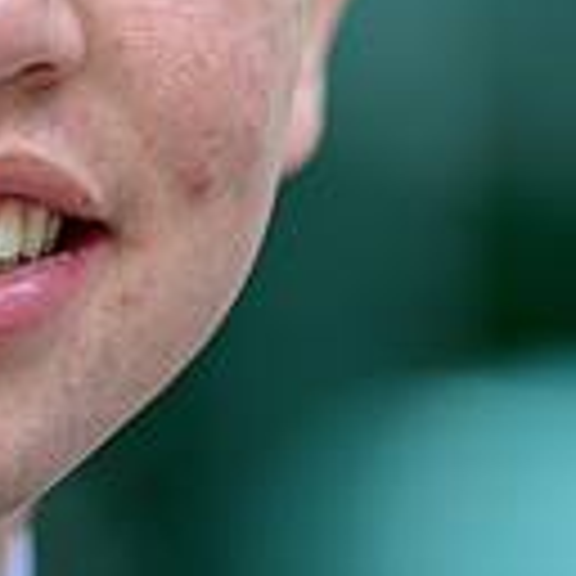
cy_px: 22
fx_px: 9262
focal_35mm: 492
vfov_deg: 3.6
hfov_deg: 3.6
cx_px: -32
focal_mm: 165
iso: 250
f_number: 2.8
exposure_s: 1/320
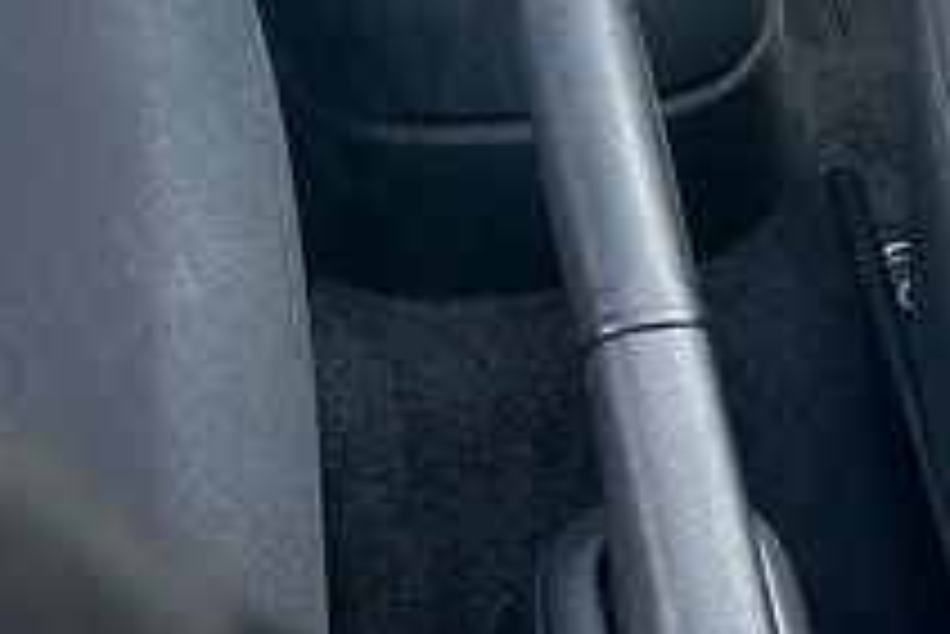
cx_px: 693
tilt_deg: -22.0
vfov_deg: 9.2
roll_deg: -1.8
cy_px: -1048
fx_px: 3380
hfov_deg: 15.9
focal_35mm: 128
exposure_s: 1/205
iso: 40
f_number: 1.5
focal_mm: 5.7
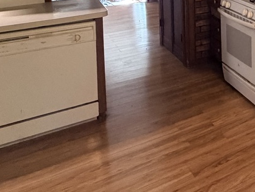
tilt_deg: -4.0
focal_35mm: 49
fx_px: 361
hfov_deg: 29.3
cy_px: -48
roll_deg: -0.2
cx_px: 351
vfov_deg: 26.0
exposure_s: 1/60
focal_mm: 2.22
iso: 500
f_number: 2.2
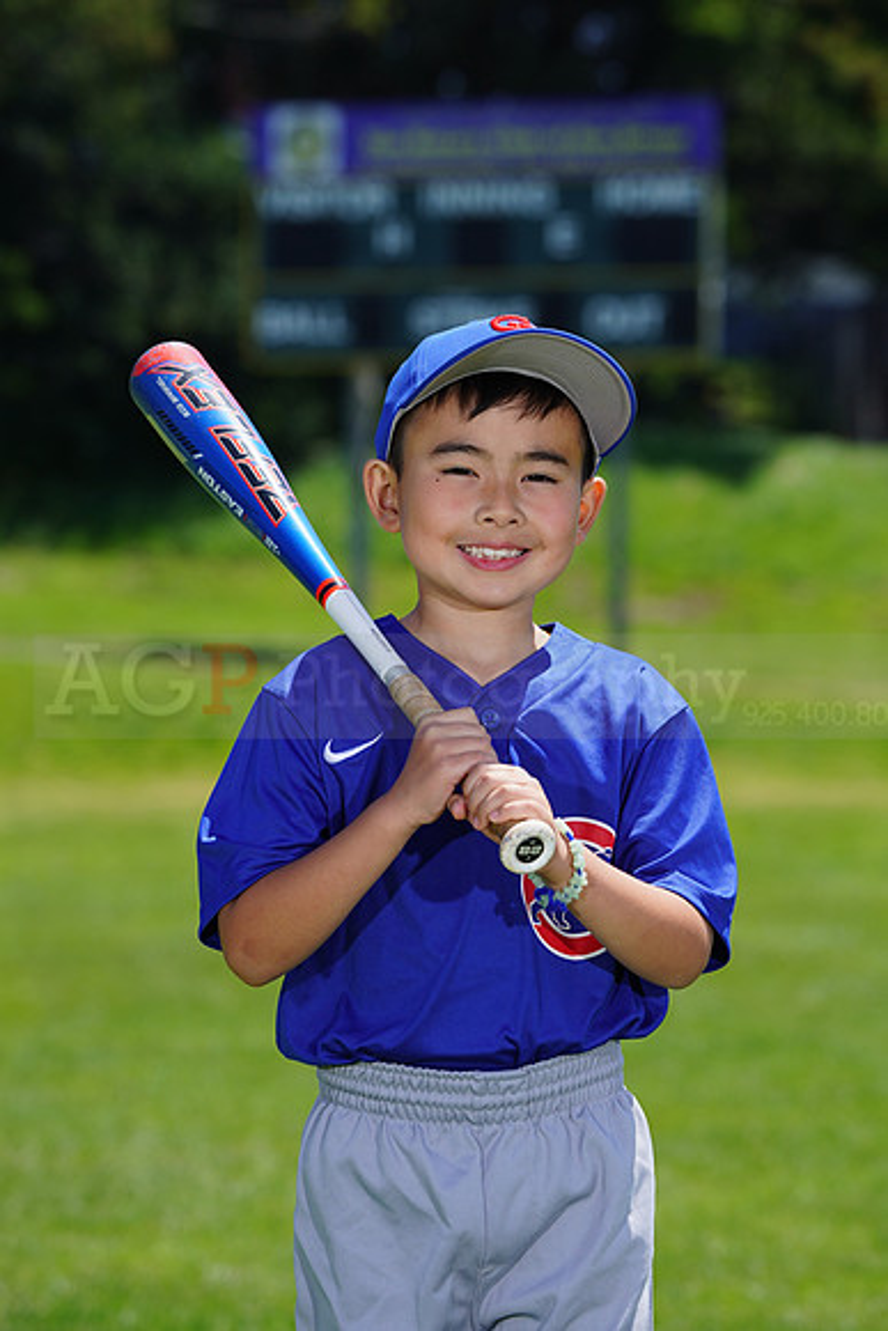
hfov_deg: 6.9
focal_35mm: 198
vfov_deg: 10.4
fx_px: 7321
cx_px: 444
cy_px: 666
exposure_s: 1/250
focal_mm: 198
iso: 100
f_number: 8
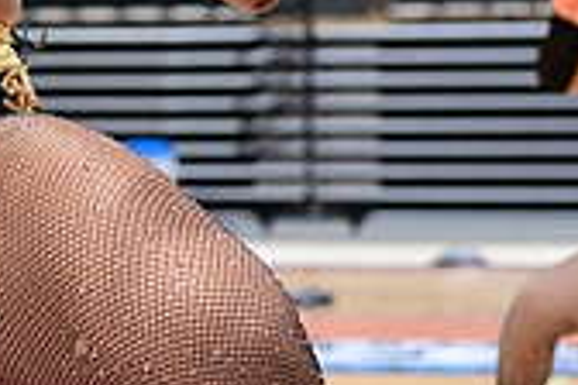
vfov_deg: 7.8
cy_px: -196
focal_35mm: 173
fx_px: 2777
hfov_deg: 11.7
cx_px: -100
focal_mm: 50
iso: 6400
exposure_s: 1/1000
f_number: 3.2
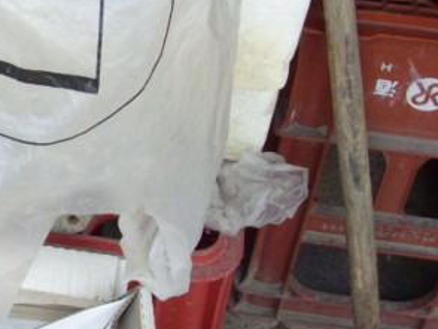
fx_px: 1355
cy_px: 64
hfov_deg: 17.6
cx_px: -69
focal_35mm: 107
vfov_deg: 13.8
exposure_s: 1/200
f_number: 2.8
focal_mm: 6.2
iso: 80
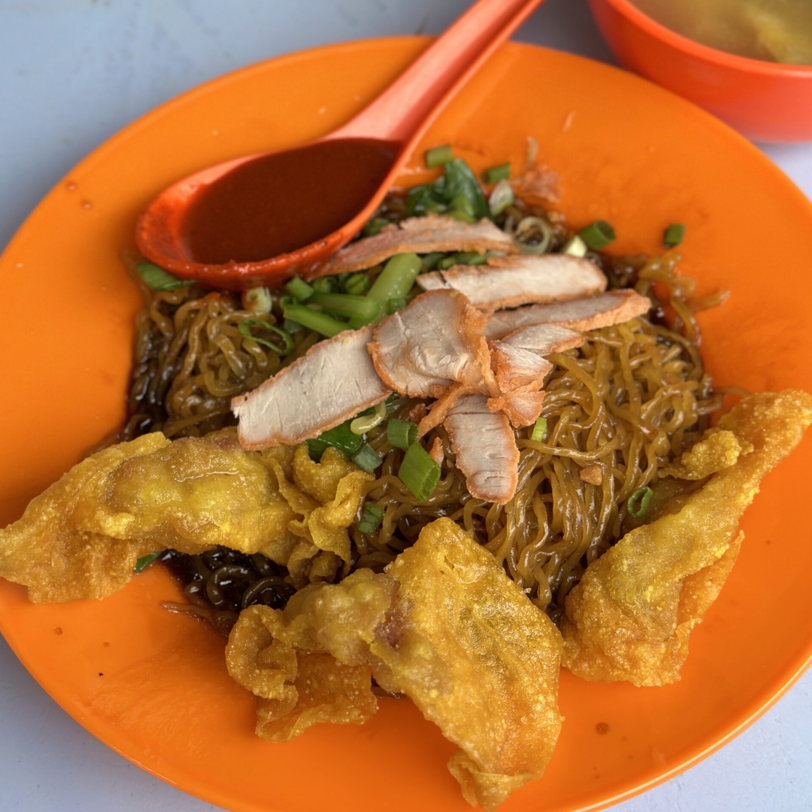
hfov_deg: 30.0
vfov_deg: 29.9
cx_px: 408
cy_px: 294
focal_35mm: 57
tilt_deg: -52.9
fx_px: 1513
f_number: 1.78
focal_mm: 6.86
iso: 80
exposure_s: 1/719
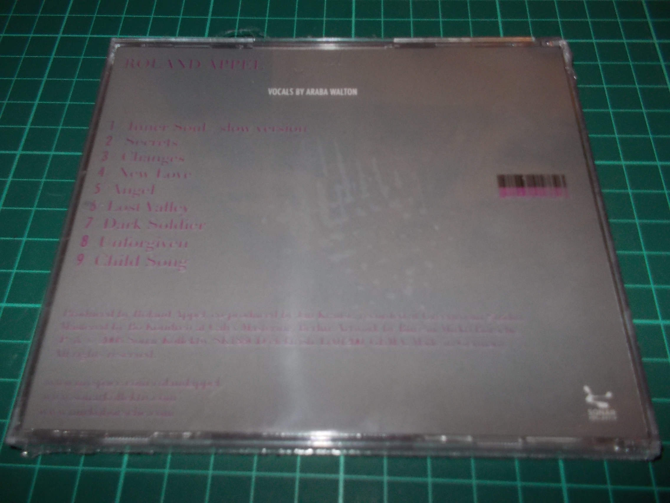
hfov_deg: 61.7
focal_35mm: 29
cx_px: 335
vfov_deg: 48.2
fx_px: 561
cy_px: 252
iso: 200
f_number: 3.3
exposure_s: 1/30
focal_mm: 4.1
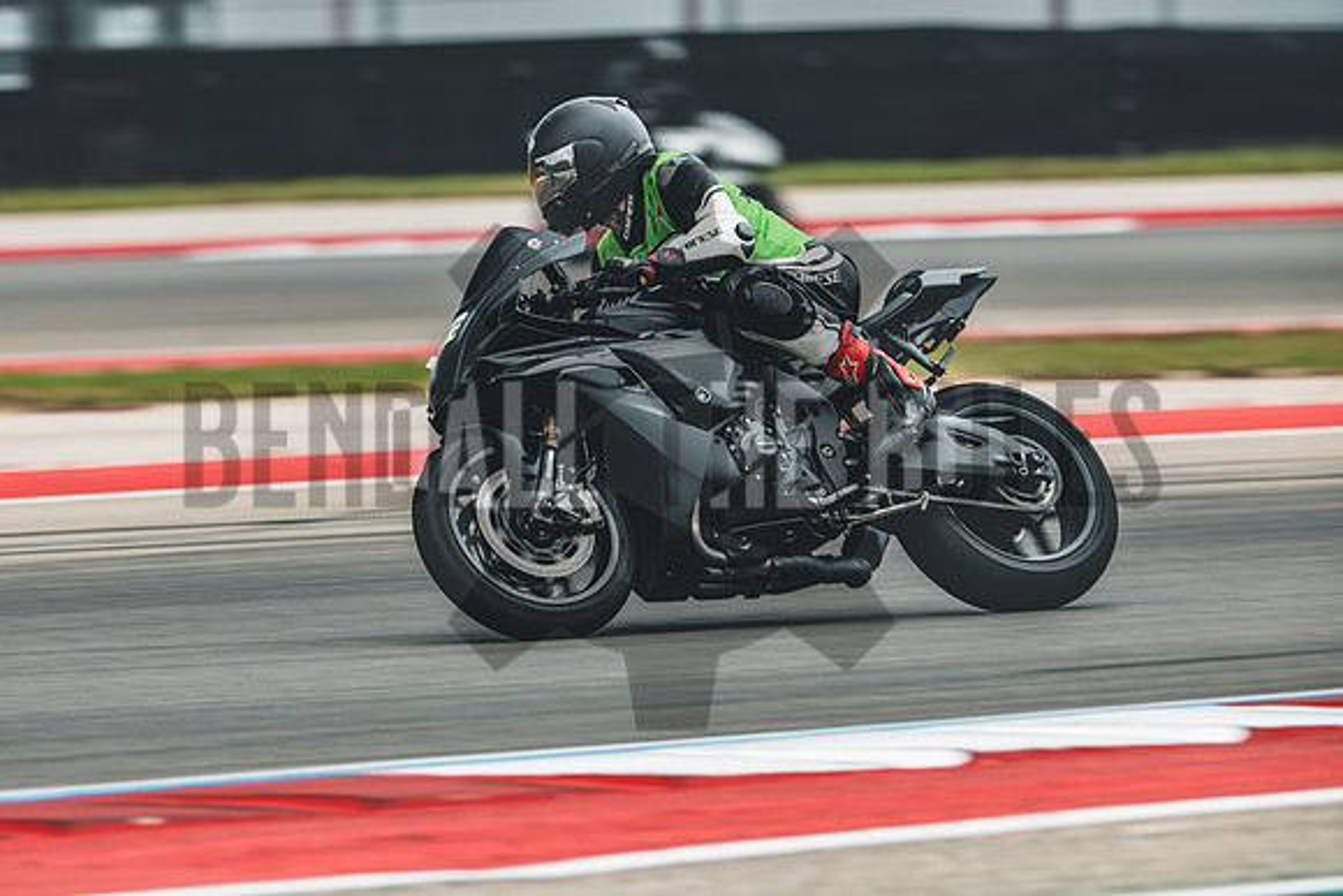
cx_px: 672
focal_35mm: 420
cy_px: 448
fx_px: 15671
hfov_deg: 4.9
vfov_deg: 3.3
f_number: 4.5
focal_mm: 280
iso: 160
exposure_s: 1/250
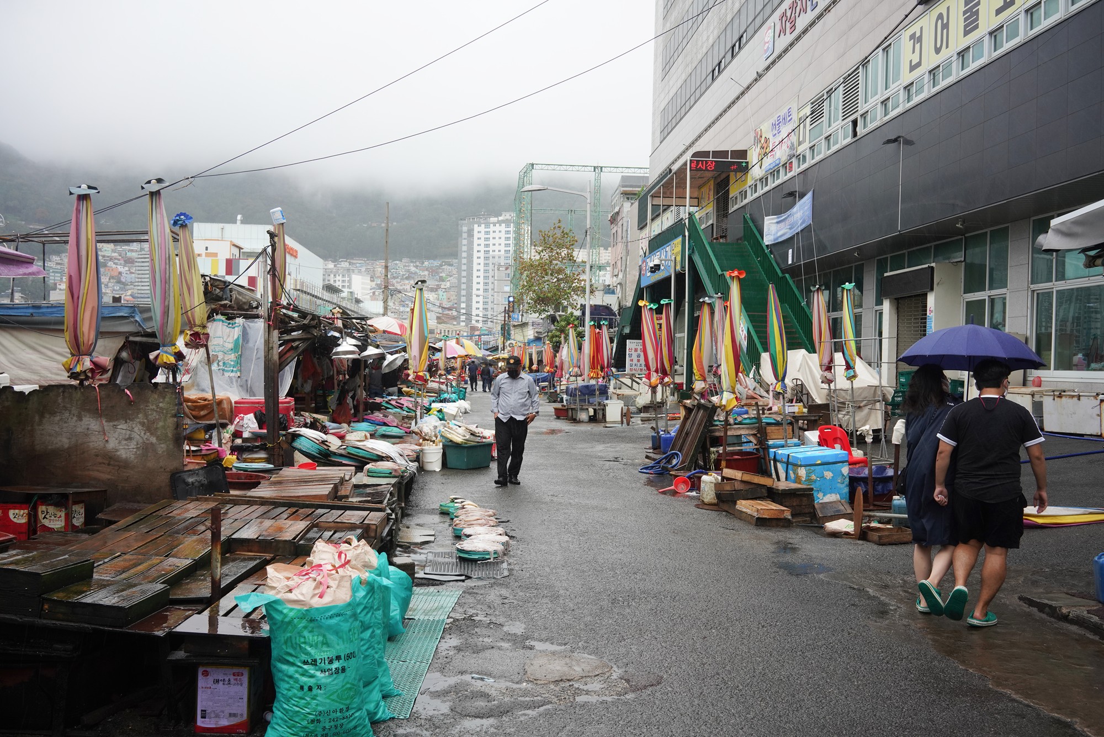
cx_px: 552
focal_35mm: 35
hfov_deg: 54.4
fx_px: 1073
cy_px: 368
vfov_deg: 37.9
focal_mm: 35
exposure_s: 1/125
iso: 800
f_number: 10
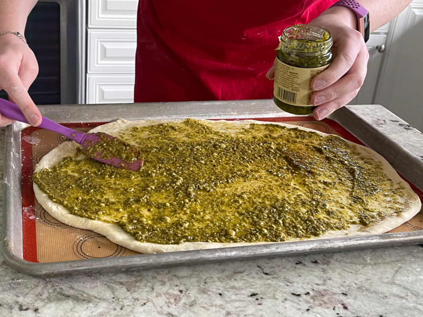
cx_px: 212
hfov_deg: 67.3
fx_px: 318
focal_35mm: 26
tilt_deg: -22.0
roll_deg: -0.2
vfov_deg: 53.1
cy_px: 158
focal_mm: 5.1
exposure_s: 1/98
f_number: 1.6
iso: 125
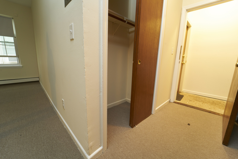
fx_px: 93
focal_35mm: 14
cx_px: 119
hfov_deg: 104.2
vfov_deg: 81.2
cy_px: 80
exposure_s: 1/6
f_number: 10
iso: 320
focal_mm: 14
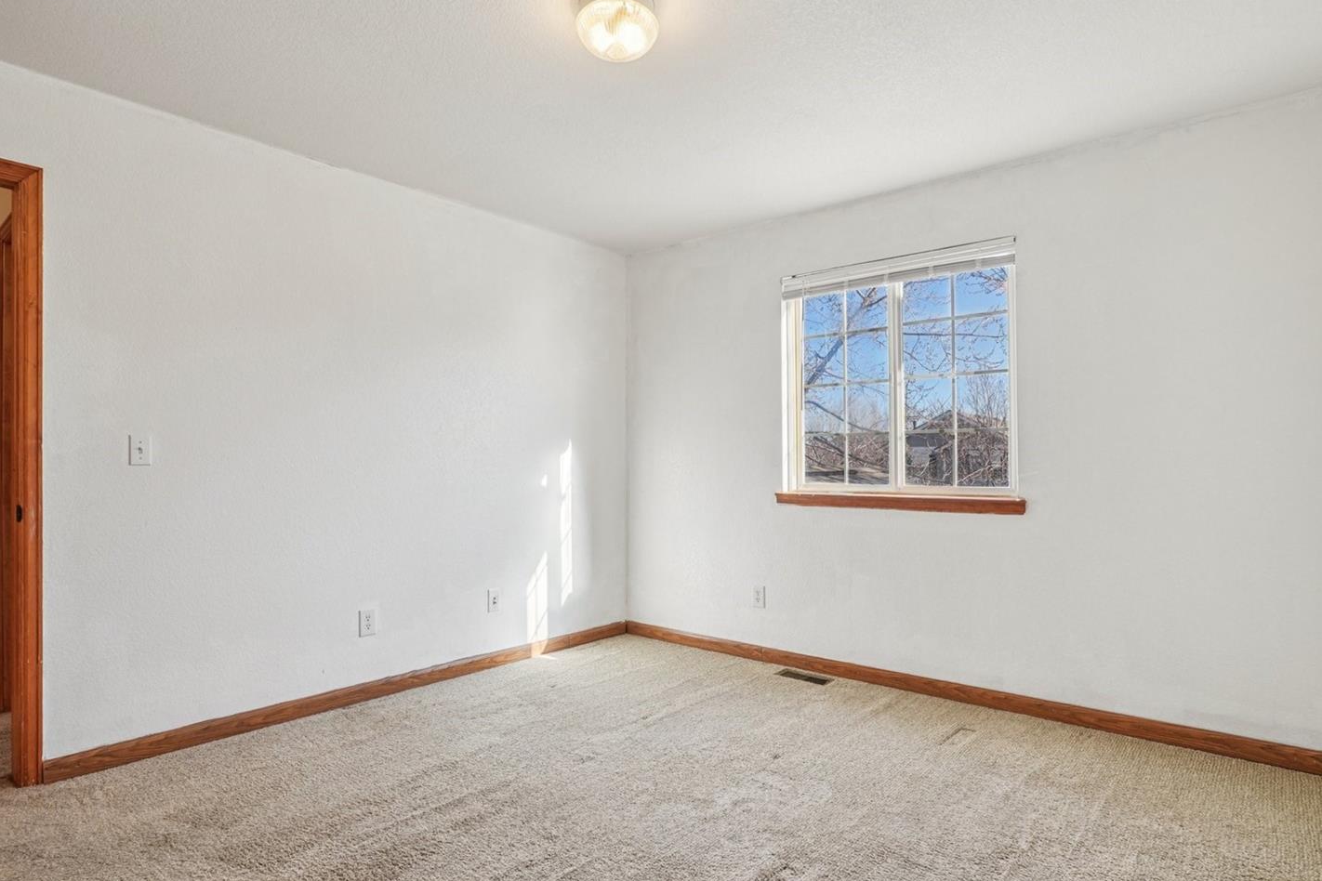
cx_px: 654
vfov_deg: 65.7
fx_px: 682
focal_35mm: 19
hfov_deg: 88.2
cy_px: 466
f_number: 8
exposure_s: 1/30
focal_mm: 11
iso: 100
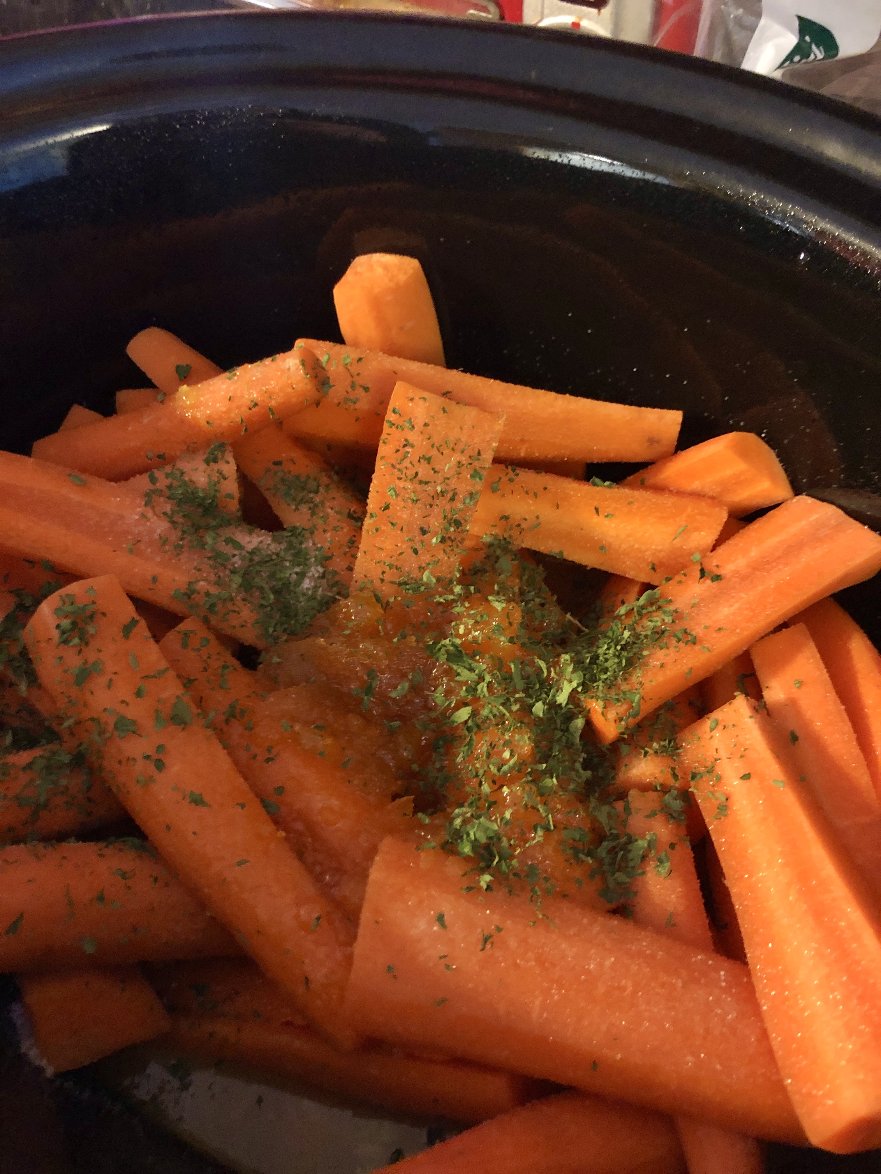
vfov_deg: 63.4
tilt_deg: -53.0
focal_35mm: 28
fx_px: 950
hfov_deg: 49.7
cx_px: 440
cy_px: 587
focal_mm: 3.99
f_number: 1.8
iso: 125
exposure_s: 1/4
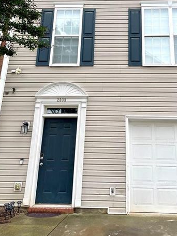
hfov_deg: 37.4
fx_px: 259
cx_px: 115
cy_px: 72
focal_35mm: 38
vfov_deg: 47.9
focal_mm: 4.2
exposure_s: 1/754
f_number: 1.6
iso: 32
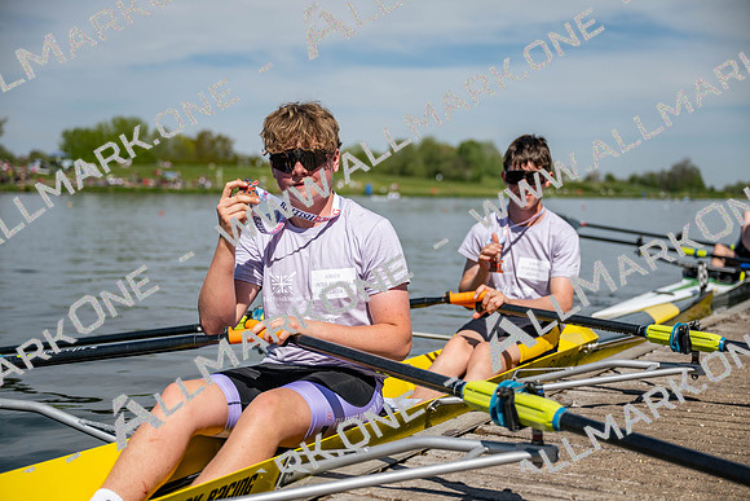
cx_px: 375
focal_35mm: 51
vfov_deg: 26.5
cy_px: 250
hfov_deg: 38.9
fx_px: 1063
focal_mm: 51
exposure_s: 1/3200
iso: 64
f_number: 2.8
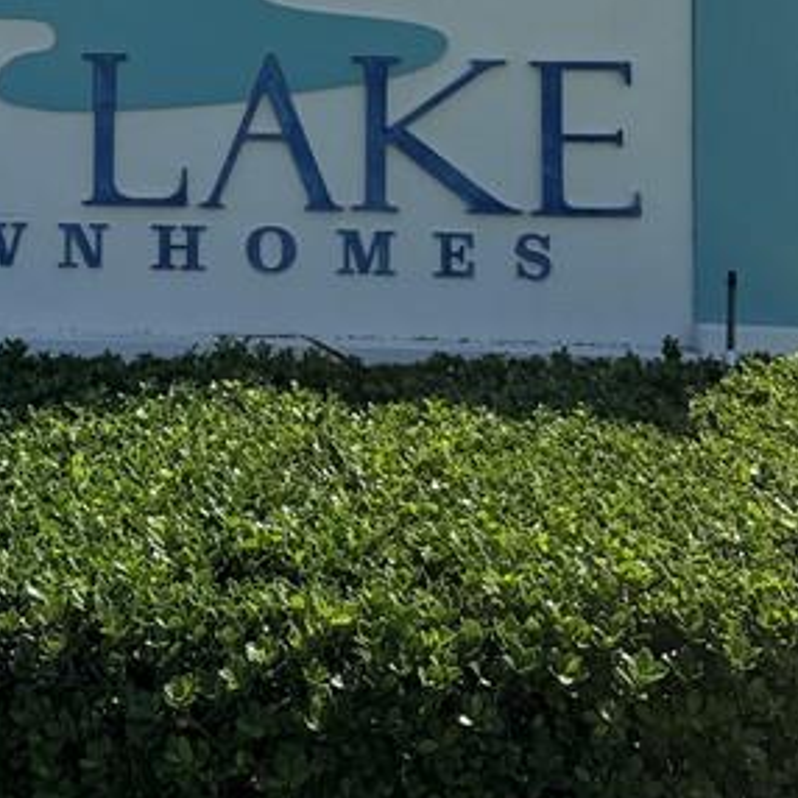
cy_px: -67
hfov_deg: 22.1
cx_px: 59
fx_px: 1982
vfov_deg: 21.6
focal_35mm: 76
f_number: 1.78
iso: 80
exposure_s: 1/5714
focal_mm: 6.76
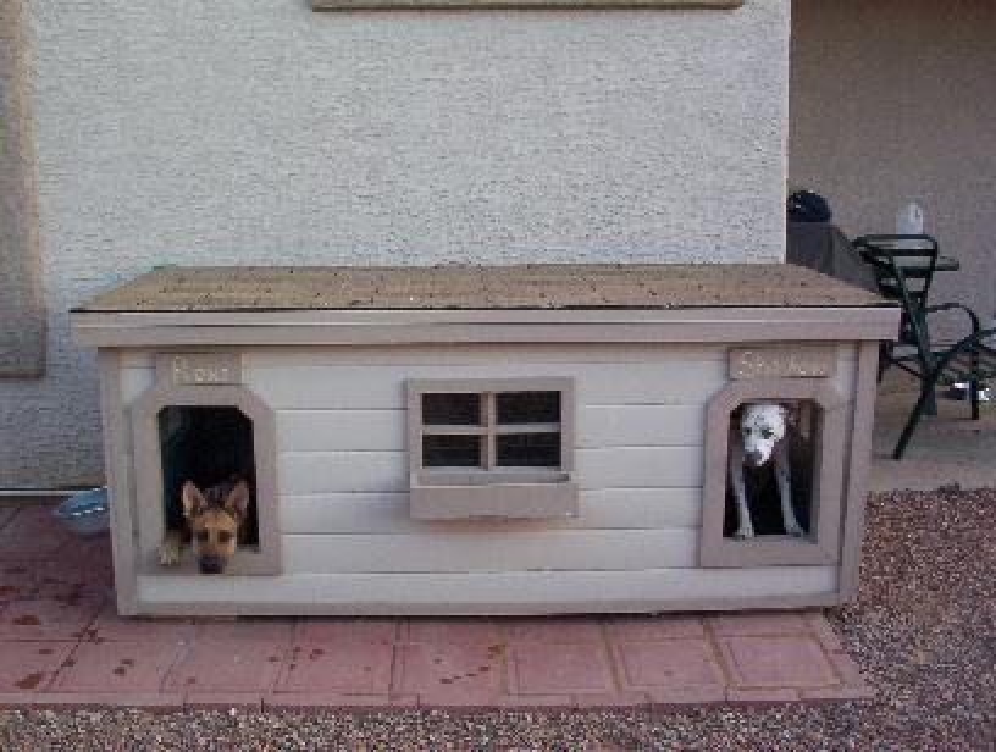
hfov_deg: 47.8
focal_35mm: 39
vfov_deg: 37.0
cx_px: 498
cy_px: 376
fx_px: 1125
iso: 100
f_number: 4.5
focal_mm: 6
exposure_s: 1/37.4
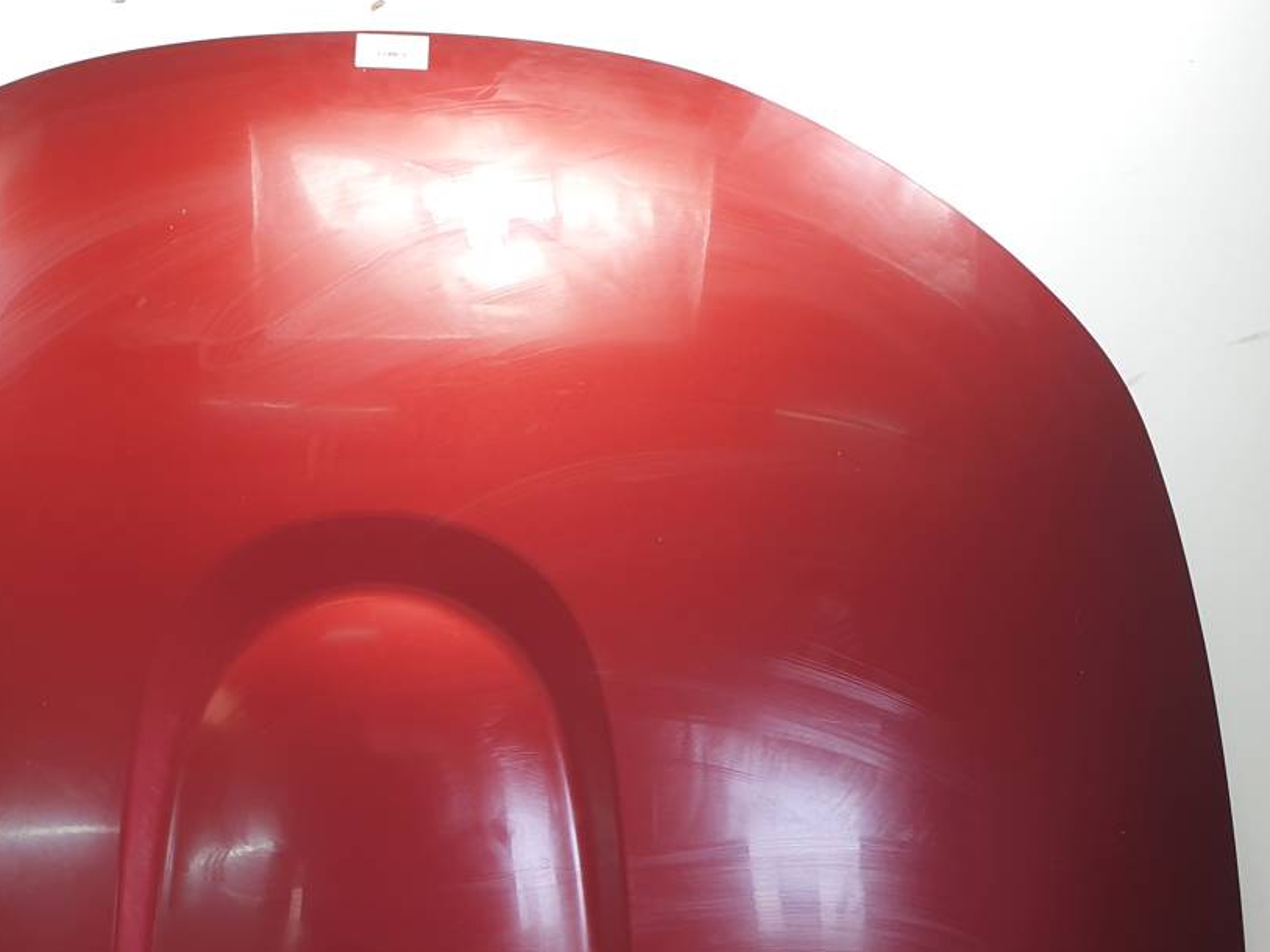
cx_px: 364
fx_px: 1687
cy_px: 802
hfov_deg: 40.4
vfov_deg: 30.5
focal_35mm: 46
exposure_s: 1/50
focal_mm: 4.3
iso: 50
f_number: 2.4
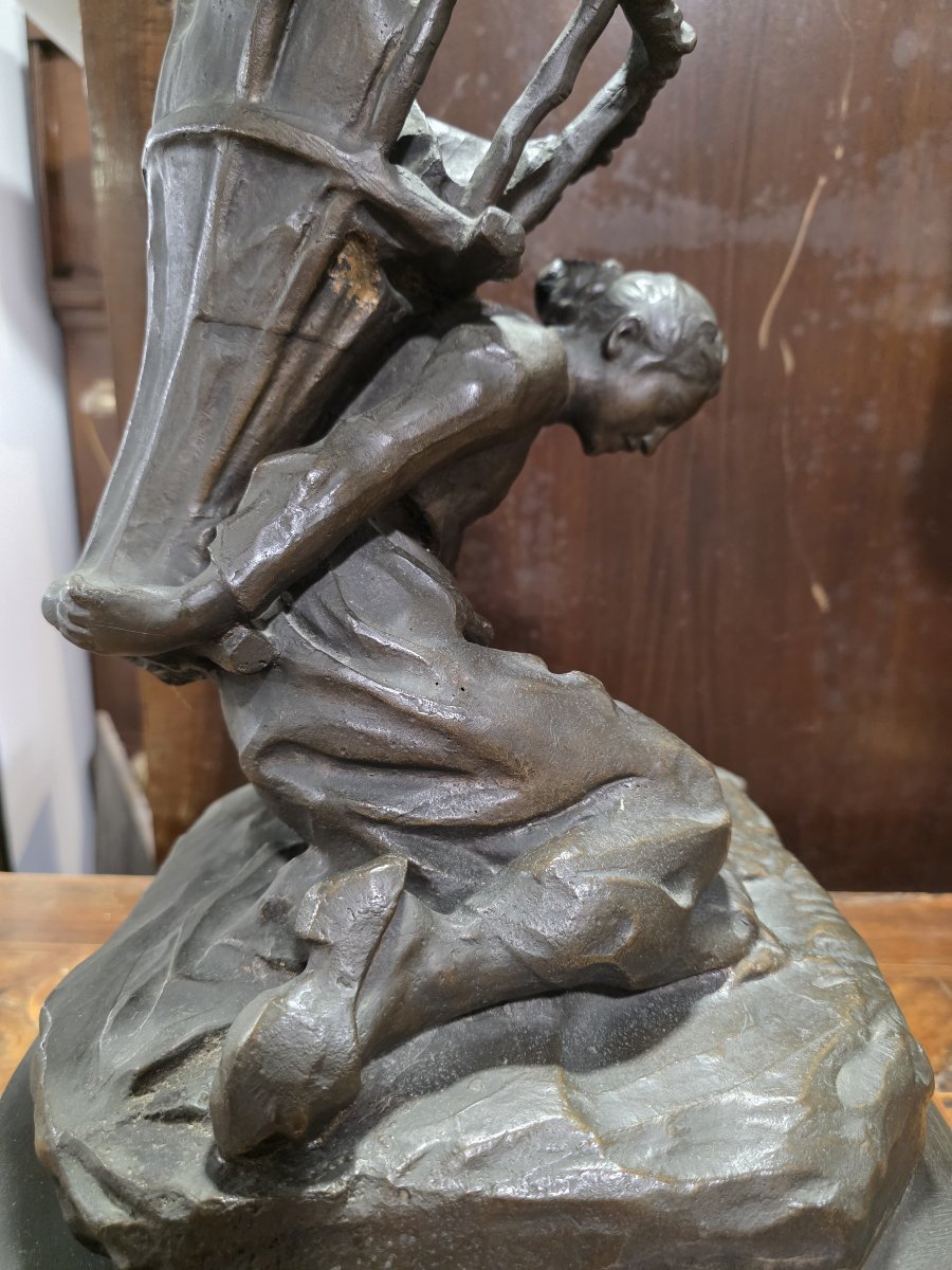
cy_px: 635
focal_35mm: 23
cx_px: 476
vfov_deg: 73.9
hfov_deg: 58.9
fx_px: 843
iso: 1000
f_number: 1.7
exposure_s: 1/100
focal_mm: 6.3
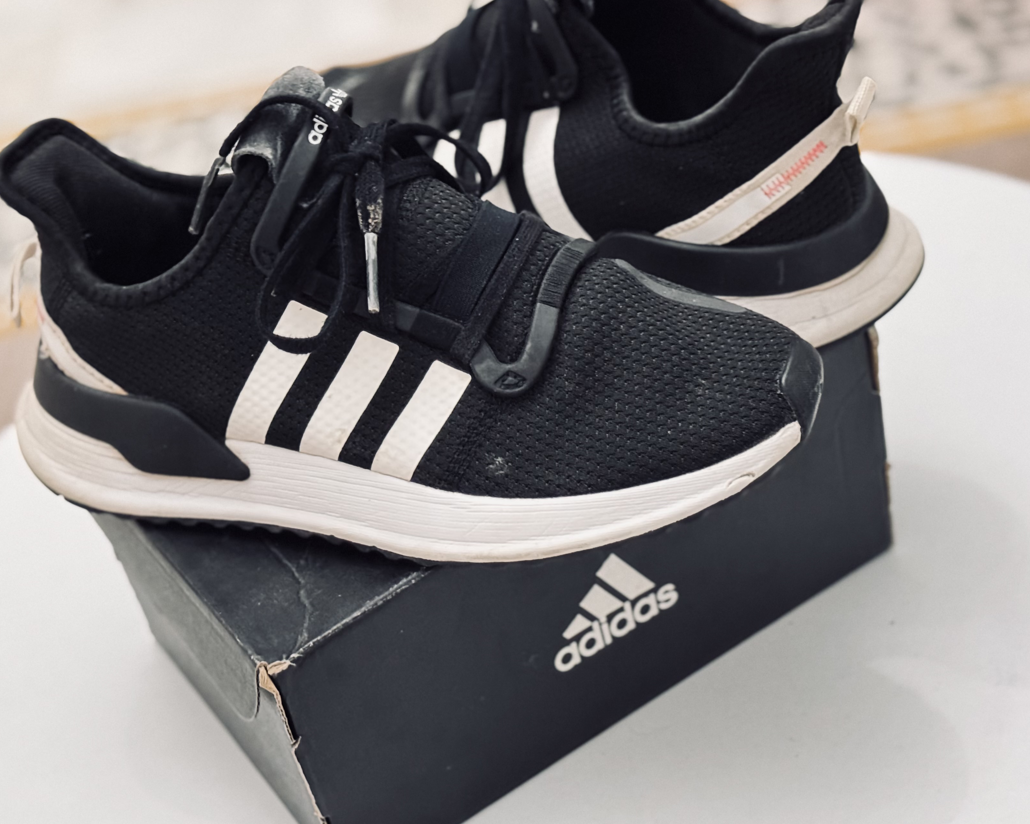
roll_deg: +13.9
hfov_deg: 32.0
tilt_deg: -36.7
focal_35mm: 59
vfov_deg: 25.8
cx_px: 502
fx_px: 1798
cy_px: 431
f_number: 1.78
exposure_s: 1/17
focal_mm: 6.76
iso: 2500
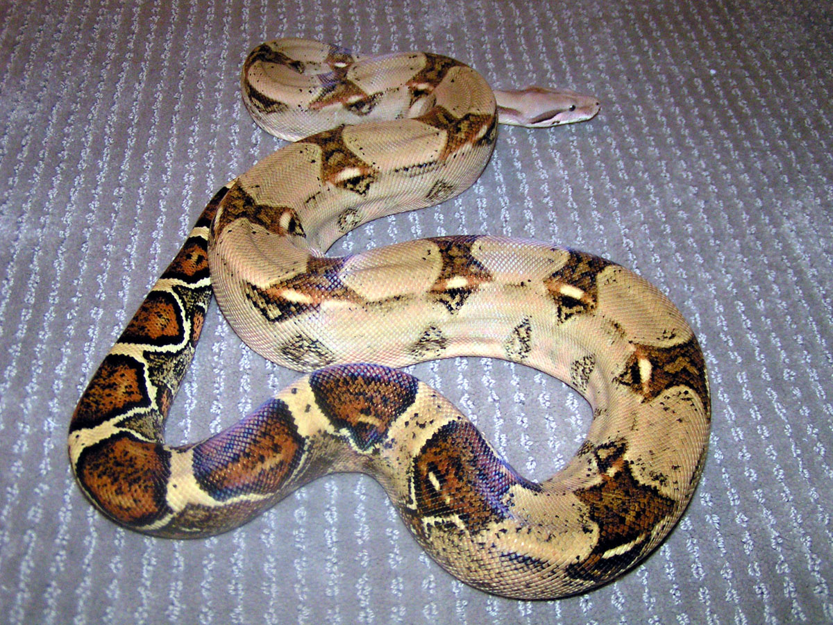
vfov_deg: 37.7
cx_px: 416
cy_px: 312
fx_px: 914
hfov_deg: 49.0
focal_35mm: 38
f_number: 2.8
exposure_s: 1/40
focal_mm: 5.8
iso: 200
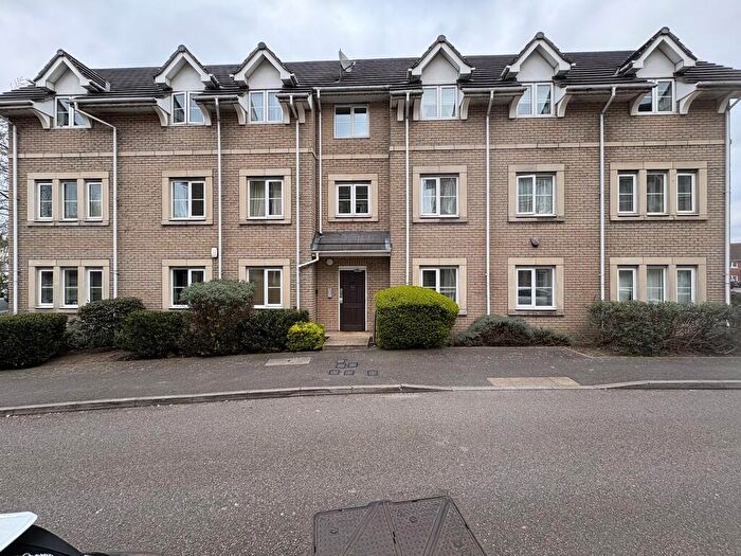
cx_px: 370
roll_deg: +0.9
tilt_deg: +1.0
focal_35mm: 14
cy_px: 278
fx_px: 300
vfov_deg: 85.7
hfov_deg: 102.1
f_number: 2.2
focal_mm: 2.22
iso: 40
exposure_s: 1/99
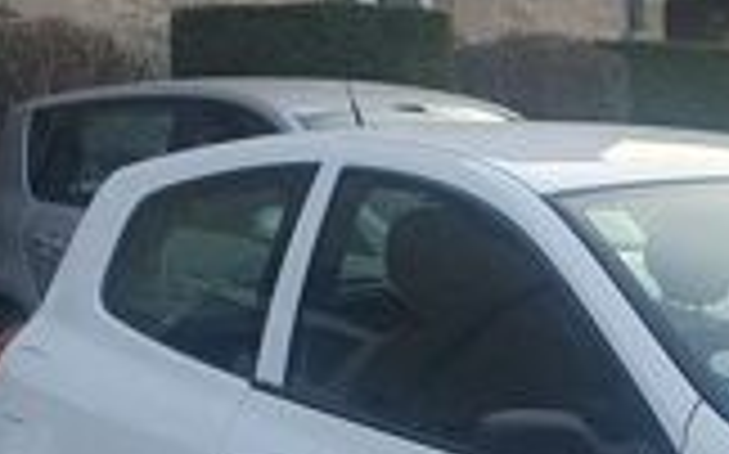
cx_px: 850
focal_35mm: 109
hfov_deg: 18.2
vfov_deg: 11.6
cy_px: 634
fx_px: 2164
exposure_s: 1/221
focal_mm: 4.32
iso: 50
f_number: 2.4
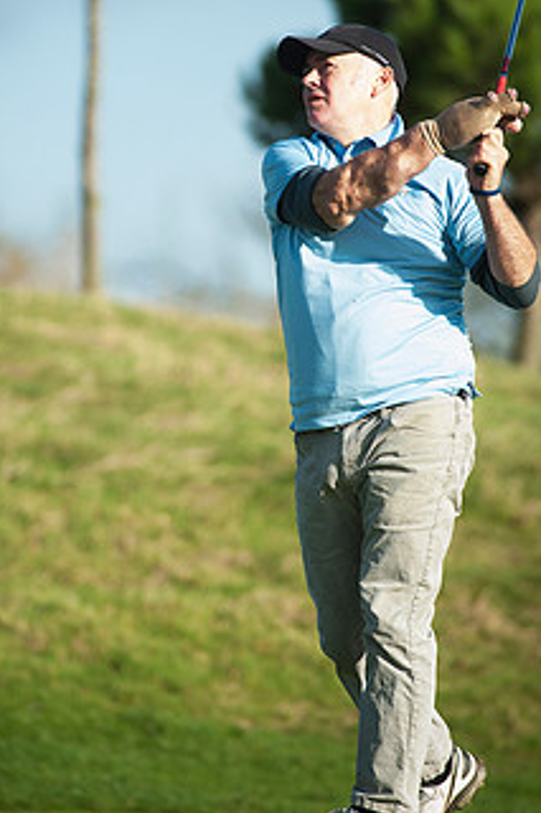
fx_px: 9522
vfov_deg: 4.9
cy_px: 325
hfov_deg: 3.3
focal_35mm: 422
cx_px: 222
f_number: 5.6
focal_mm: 300
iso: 400
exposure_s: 1/1250
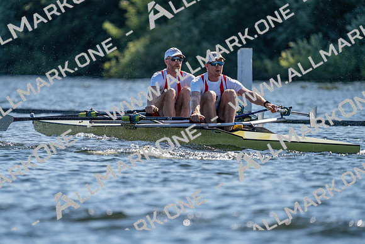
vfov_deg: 2.8
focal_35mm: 493
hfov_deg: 4.2
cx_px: 182
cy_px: 122
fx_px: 4999
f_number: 6.3
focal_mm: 493
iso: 200
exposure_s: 1/1600
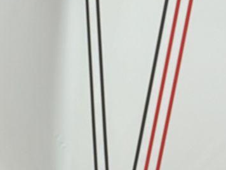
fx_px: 1267
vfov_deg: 7.4
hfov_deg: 9.6
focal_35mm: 194
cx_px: -213
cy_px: 336
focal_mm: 6.86
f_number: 1.78
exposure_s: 1/100
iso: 125
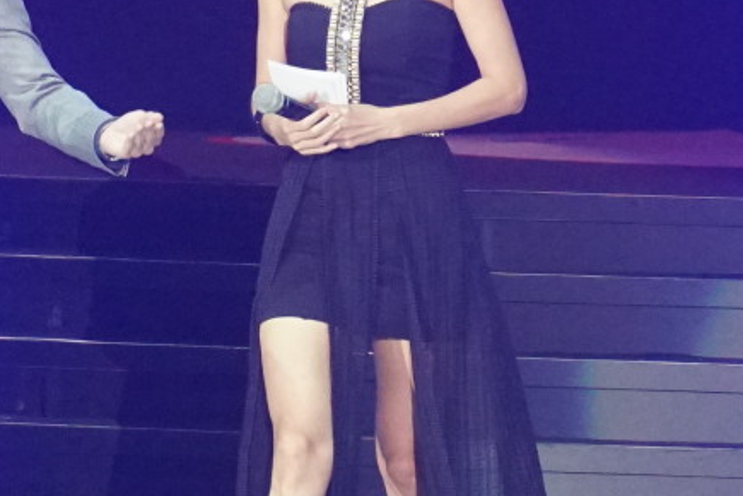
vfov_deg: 2.0
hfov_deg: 3.0
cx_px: 137
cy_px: 202
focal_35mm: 698
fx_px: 14399
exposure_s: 1/125
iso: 4000
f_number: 5.6
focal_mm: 135
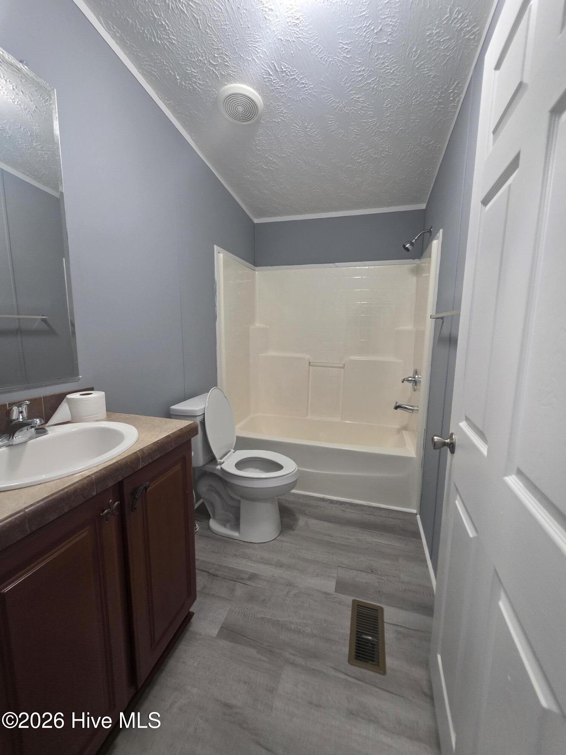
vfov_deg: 106.2
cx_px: 283
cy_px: 378
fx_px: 283
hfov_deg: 89.9
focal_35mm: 13
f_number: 1.9
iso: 320
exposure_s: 1/60
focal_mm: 2.2
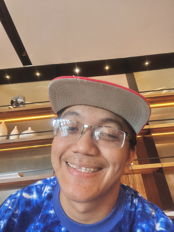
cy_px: 116
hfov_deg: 58.9
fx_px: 154
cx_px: 87
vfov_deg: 73.9
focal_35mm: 23
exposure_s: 1/30
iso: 640
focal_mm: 2.71
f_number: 2.2
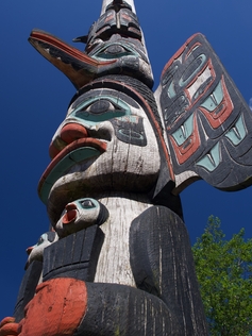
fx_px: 369
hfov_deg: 37.7
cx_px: 116
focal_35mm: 38
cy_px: 145
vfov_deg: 48.8
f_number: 9
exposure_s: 1/320
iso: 320
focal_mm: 16
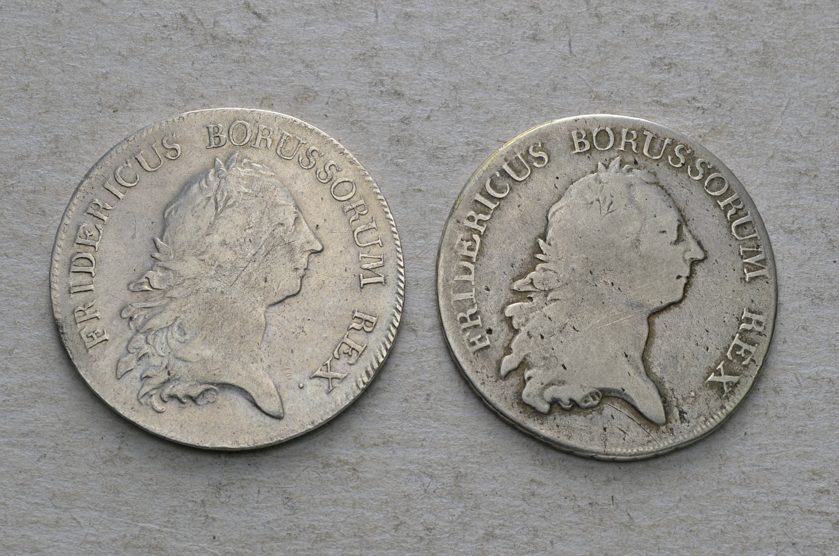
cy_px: 278
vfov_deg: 18.8
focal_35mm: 72
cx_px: 420
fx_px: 1675
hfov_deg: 28.1
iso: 400
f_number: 14
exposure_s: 1/200
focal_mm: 48
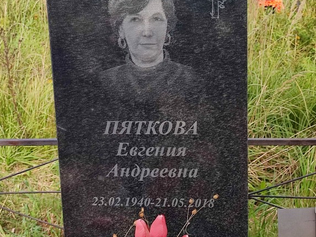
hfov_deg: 52.6
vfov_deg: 40.6
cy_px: 99
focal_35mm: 35
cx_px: 159
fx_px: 320
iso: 50
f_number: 1.9
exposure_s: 1/245
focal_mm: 6.04
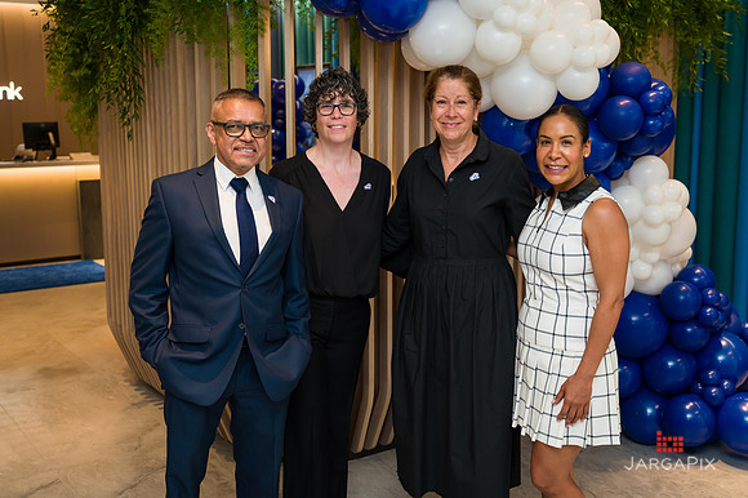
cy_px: 236
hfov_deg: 48.3
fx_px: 835
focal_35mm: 40
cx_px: 374
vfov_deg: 33.2
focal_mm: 38
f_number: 3.2
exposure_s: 1/200
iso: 250
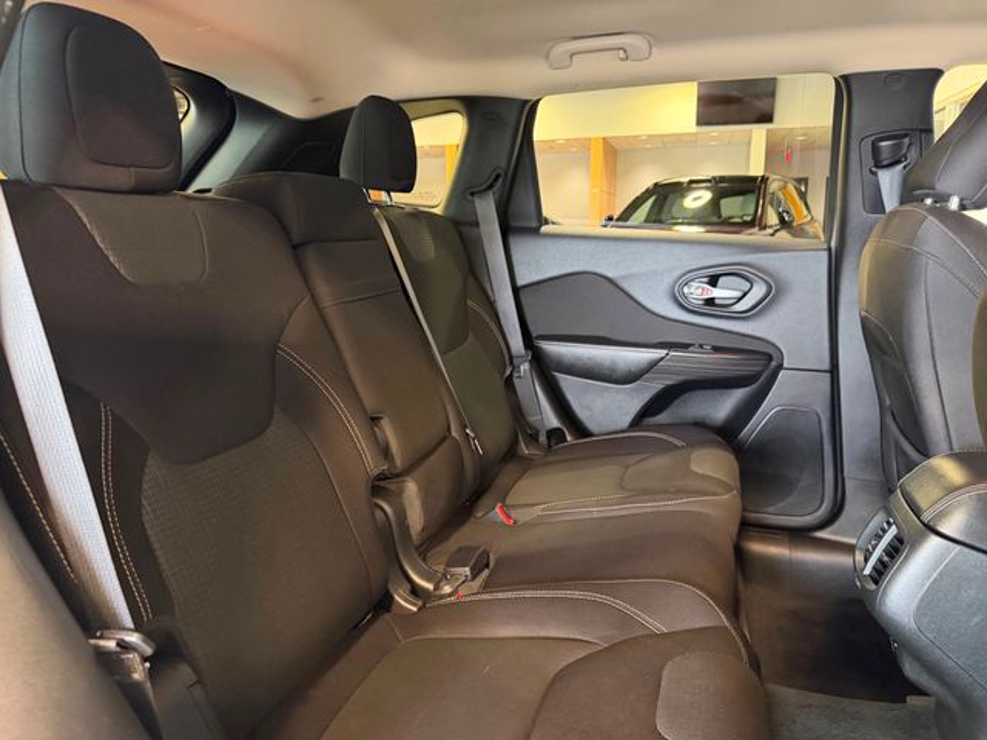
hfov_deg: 71.6
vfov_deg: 56.8
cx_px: 494
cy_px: 370
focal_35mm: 24
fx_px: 684
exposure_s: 1/40
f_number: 1.78
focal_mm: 6.76
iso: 1000
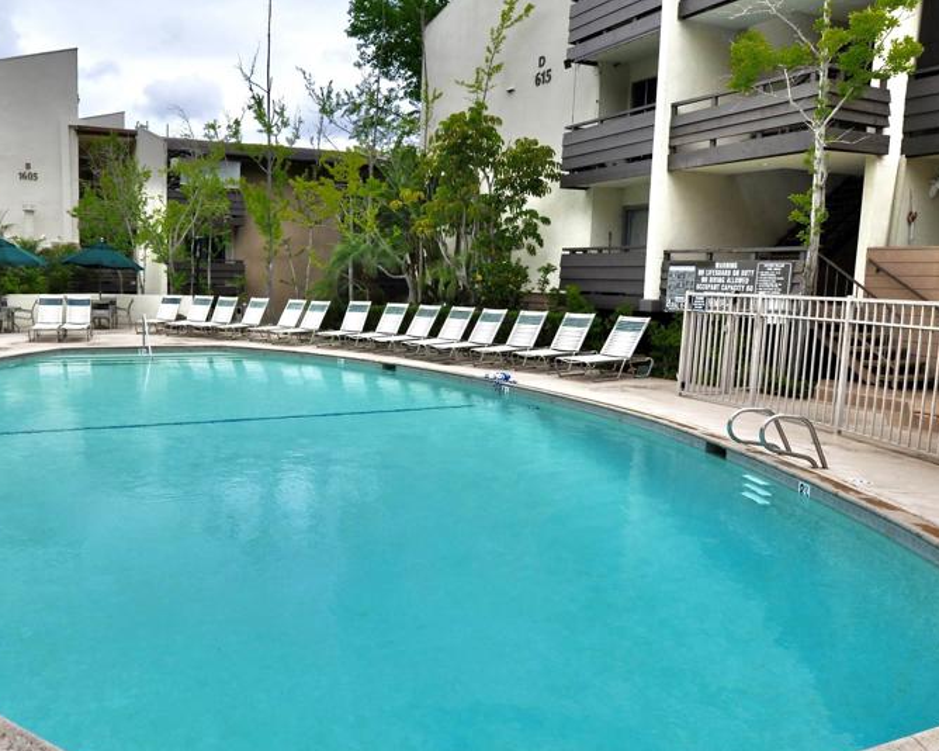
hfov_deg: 69.0
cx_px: 315
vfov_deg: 58.8
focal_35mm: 24
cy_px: 453
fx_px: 659
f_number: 8
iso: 200
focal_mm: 11
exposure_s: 1/250
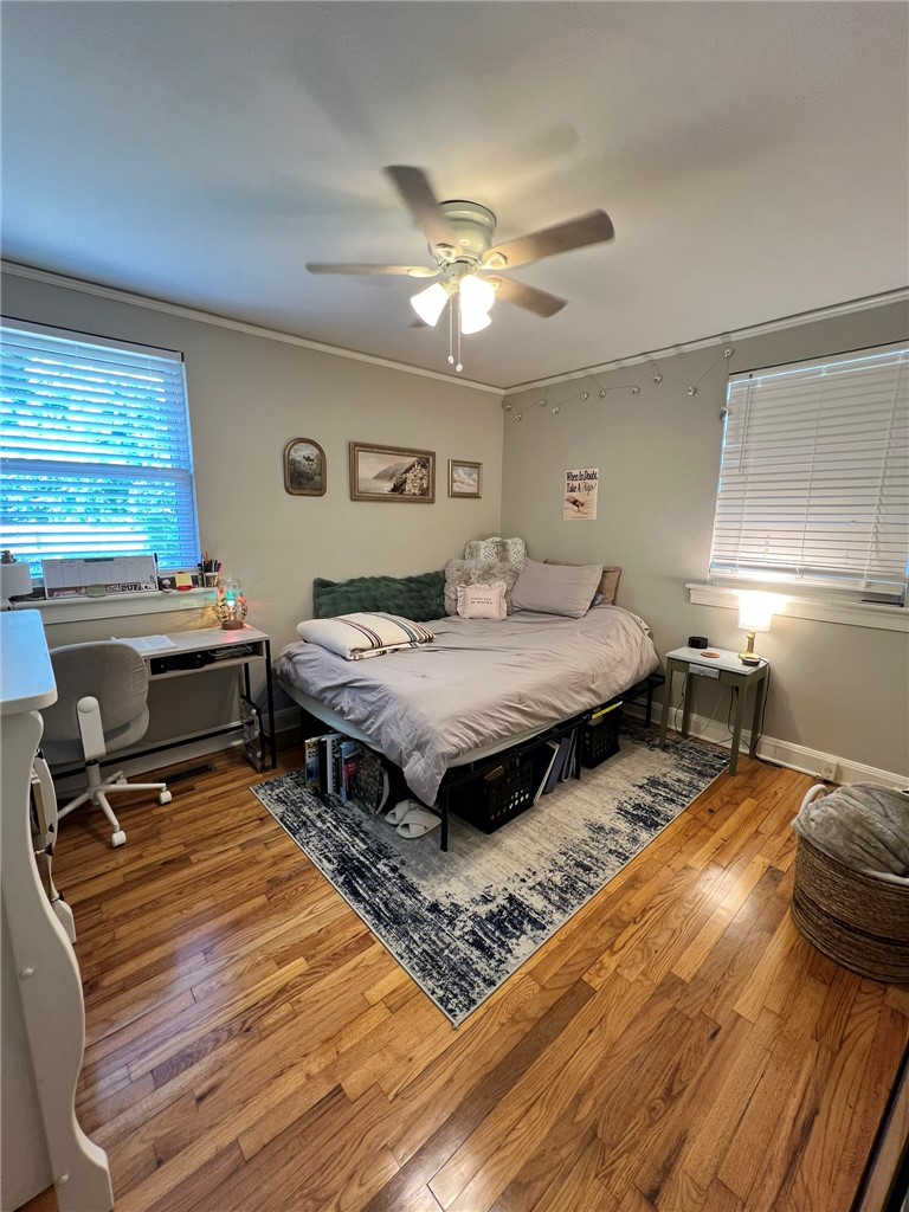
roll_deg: -0.7
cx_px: 454
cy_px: 606
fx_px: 455
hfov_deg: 89.9
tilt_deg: -9.0
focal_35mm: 13
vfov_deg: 106.2
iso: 160
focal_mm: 1.57
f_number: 1.8
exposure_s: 1/60
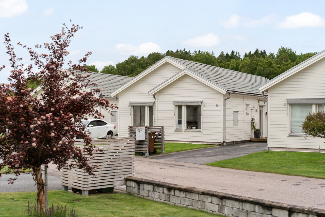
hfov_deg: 39.6
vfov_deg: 27.0
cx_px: 162
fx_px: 451
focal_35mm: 50
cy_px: 108
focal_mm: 50
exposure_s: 1/1250
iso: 400
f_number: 4
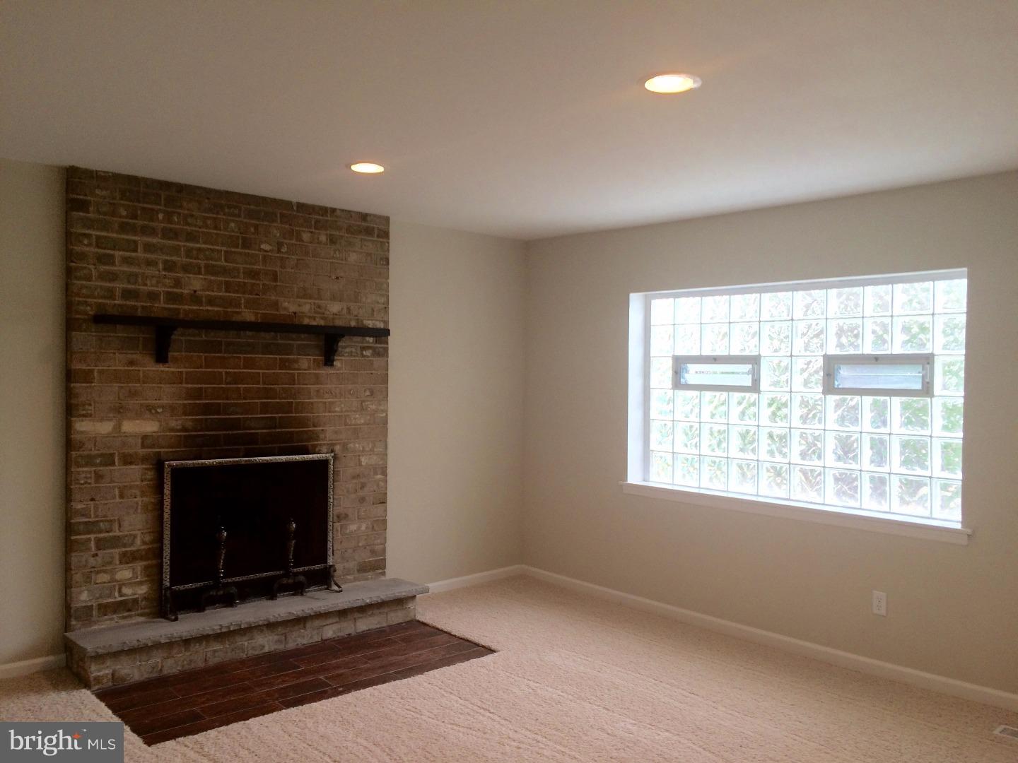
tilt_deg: -4.4
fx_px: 853
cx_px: 509
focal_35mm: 29
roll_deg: -0.5
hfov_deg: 61.7
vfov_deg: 48.2
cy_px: 382
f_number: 2.2
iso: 32
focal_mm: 4.15
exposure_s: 1/40
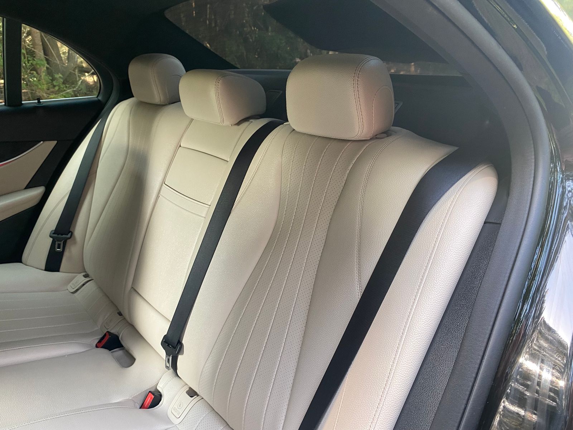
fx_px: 430
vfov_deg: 53.1
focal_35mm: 26
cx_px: 286
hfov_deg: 67.3
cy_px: 215
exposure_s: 1/74
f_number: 1.8
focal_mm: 4.25
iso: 125
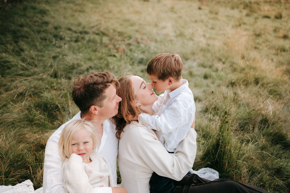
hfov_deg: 49.7
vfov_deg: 34.3
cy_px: 86
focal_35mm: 39
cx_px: 137
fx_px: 313
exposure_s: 1/640
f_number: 1.8
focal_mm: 35
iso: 100
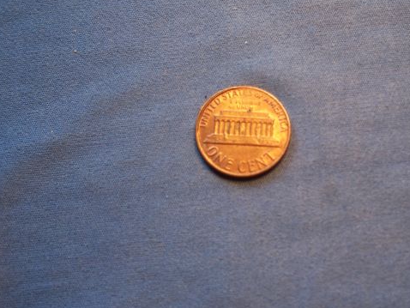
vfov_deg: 22.9
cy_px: 148
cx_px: 247
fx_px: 758
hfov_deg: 30.2
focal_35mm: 64
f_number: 3.2
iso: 64
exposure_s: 1/50
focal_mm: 10.7
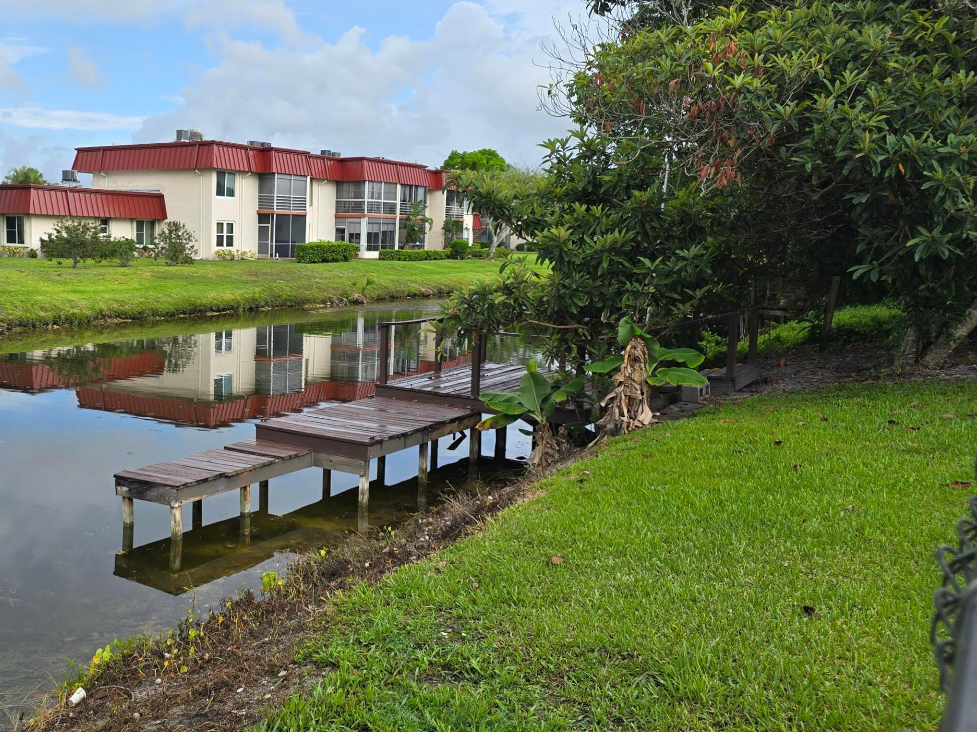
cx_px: 261
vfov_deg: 41.8
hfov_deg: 51.9
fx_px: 960
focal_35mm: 34
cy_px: 358
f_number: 1.7
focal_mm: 6.3
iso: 12
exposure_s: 1/241
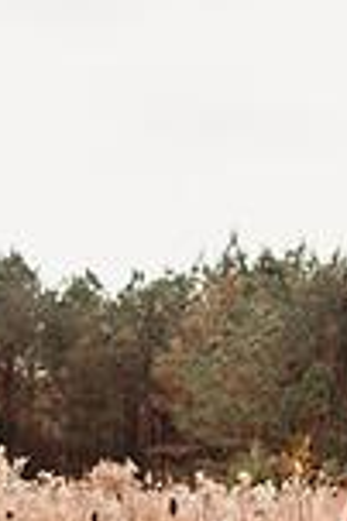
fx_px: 1029
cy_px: 480
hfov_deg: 17.8
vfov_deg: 27.4
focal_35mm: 71
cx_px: 467
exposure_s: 1/800
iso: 100
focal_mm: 24
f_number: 2.5
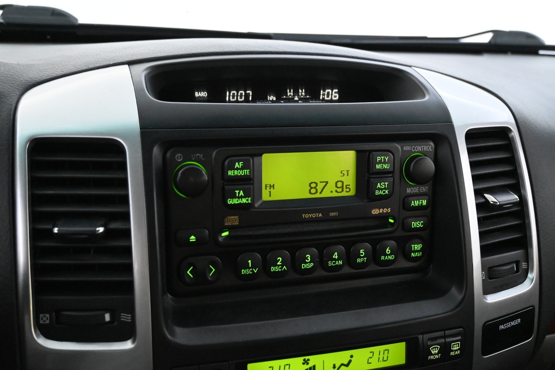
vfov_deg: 35.5
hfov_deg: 51.3
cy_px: 185
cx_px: 278
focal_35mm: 38
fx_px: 578
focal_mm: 25
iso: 7200
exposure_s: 1/40
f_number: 4.2
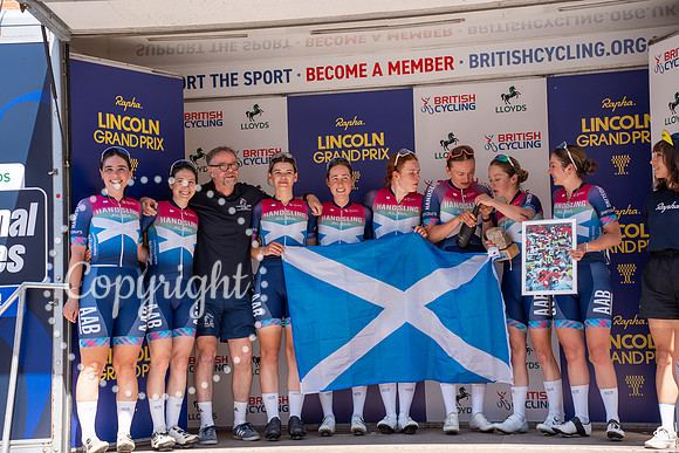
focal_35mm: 67
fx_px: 1264
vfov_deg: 20.3
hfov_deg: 30.1
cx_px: 340
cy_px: 226
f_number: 4
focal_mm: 67
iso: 100
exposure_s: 1/800
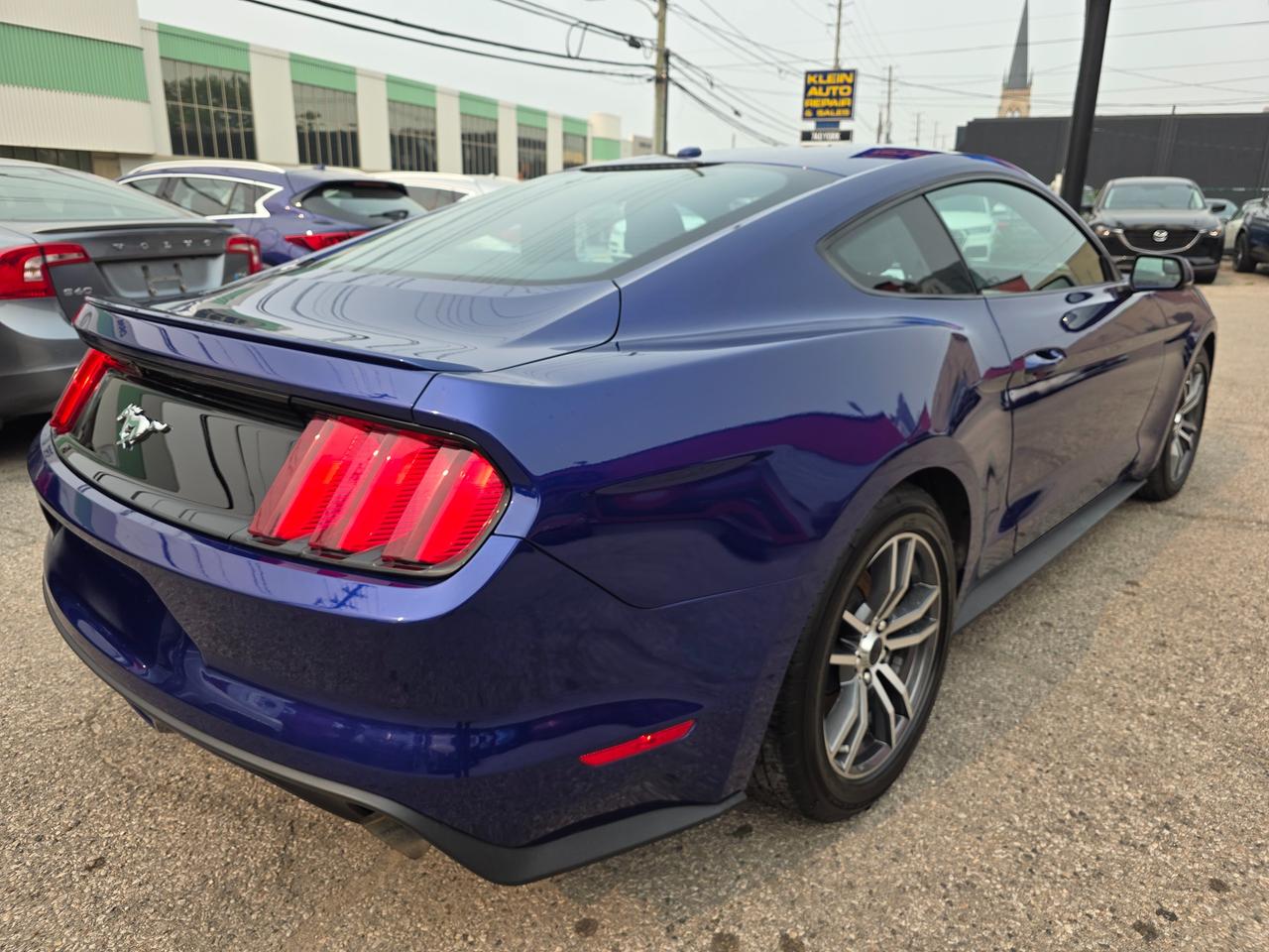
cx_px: 634
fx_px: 843
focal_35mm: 23
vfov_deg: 58.9
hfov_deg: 73.9
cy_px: 476
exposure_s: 1/2397
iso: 80
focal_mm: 6.3
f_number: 1.7
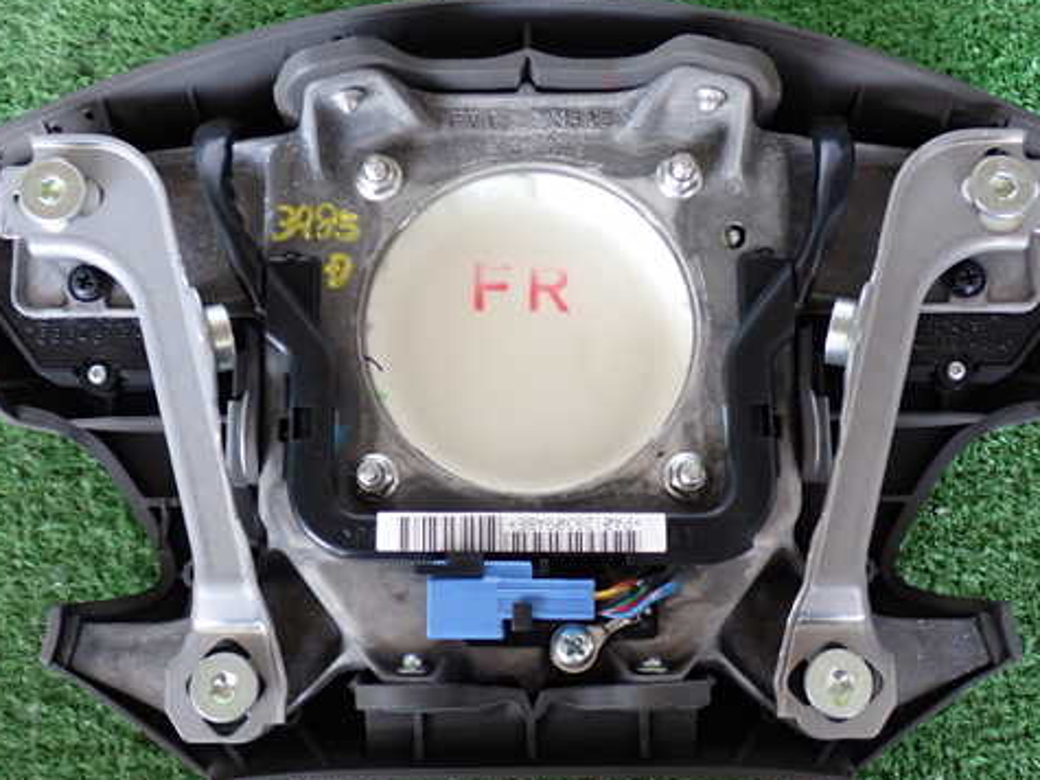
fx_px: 1442
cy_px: 392
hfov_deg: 39.7
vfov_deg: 30.3
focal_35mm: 48
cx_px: 523
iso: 250
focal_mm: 6.83
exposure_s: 1/40
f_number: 2.7
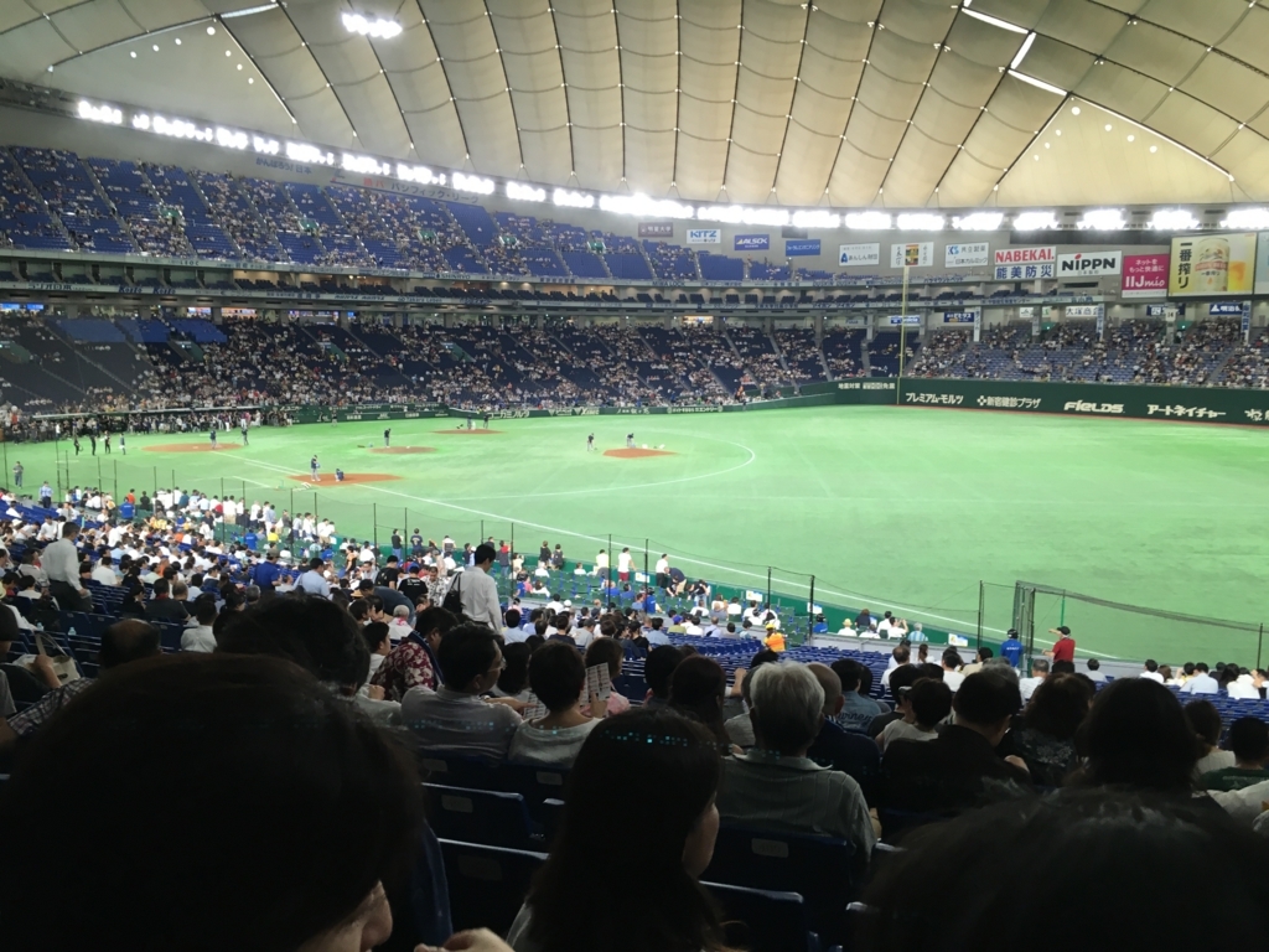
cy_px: 476
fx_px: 1063
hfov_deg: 61.7
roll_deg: -1.1
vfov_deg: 48.2
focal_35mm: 29
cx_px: 634
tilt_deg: -8.7
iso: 50
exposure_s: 1/30
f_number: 2.2
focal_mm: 4.15
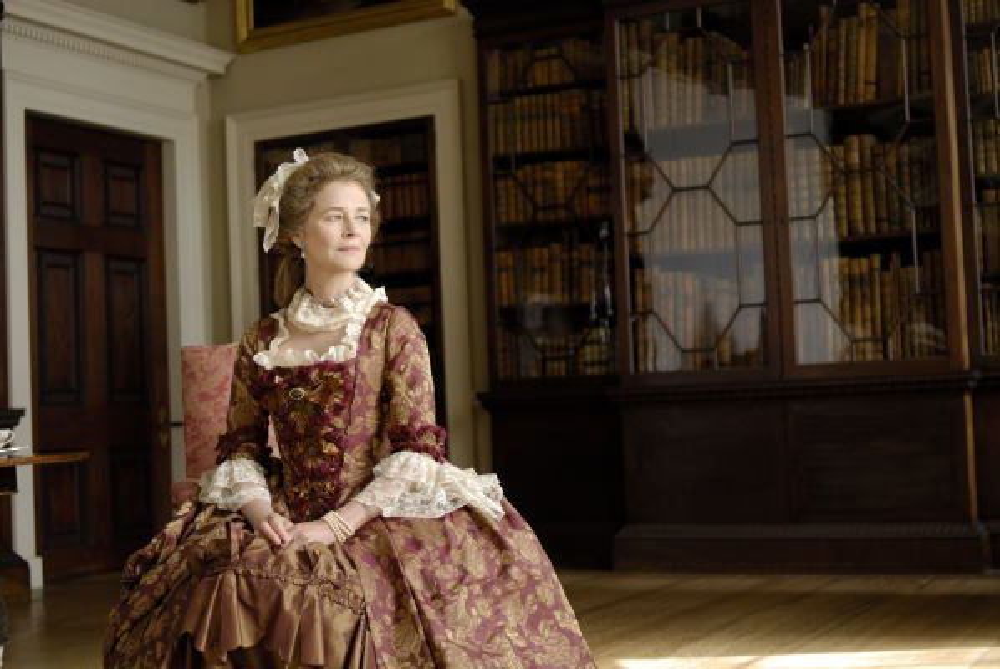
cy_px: 334
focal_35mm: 52
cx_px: 500
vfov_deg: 25.8
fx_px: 1460
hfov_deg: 37.8
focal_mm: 35
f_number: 2.8
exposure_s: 1/250
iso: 250
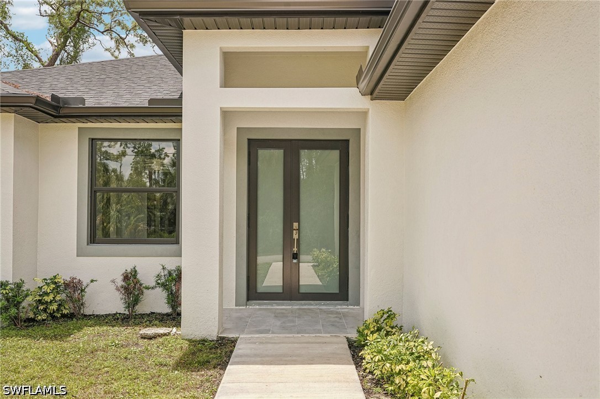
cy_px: 200
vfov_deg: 38.3
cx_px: 300
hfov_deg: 55.1
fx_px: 575
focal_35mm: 34
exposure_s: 1/400
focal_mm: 34.5
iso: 400
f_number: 8
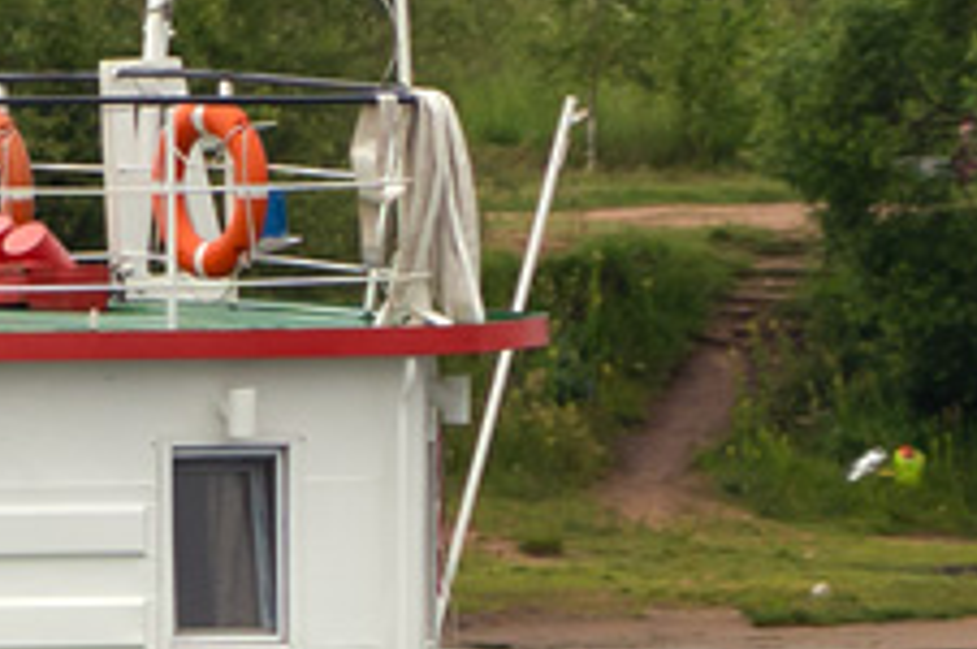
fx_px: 36233
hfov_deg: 1.5
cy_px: 424
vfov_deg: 1.0
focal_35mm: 1337
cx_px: -1496
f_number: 7.1
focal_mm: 201
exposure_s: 1/400
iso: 400
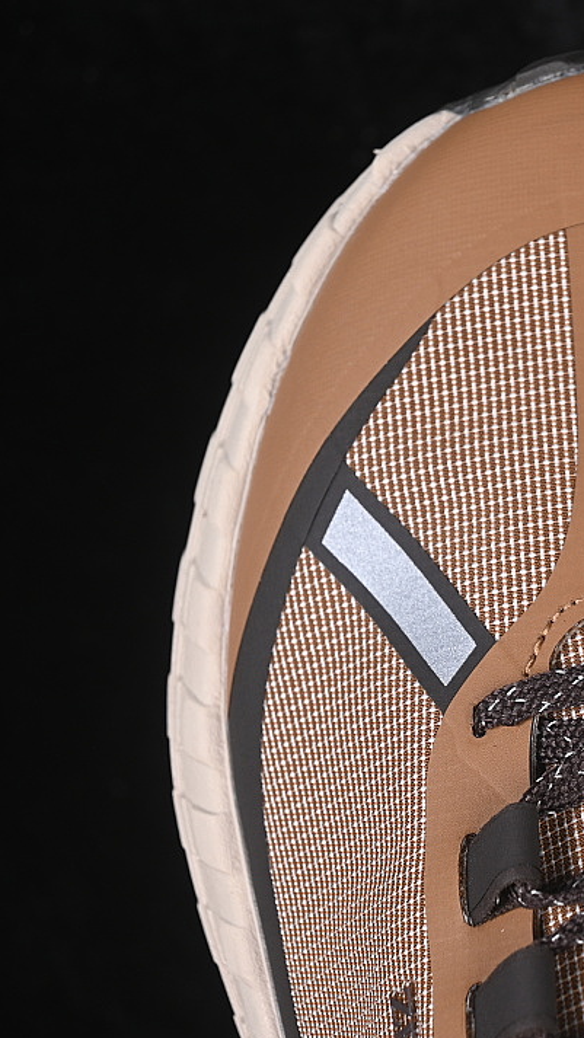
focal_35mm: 119
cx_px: 620
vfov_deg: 18.0
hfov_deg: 10.1
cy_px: 521
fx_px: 3276
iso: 160
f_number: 6.3
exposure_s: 1/60
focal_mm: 50
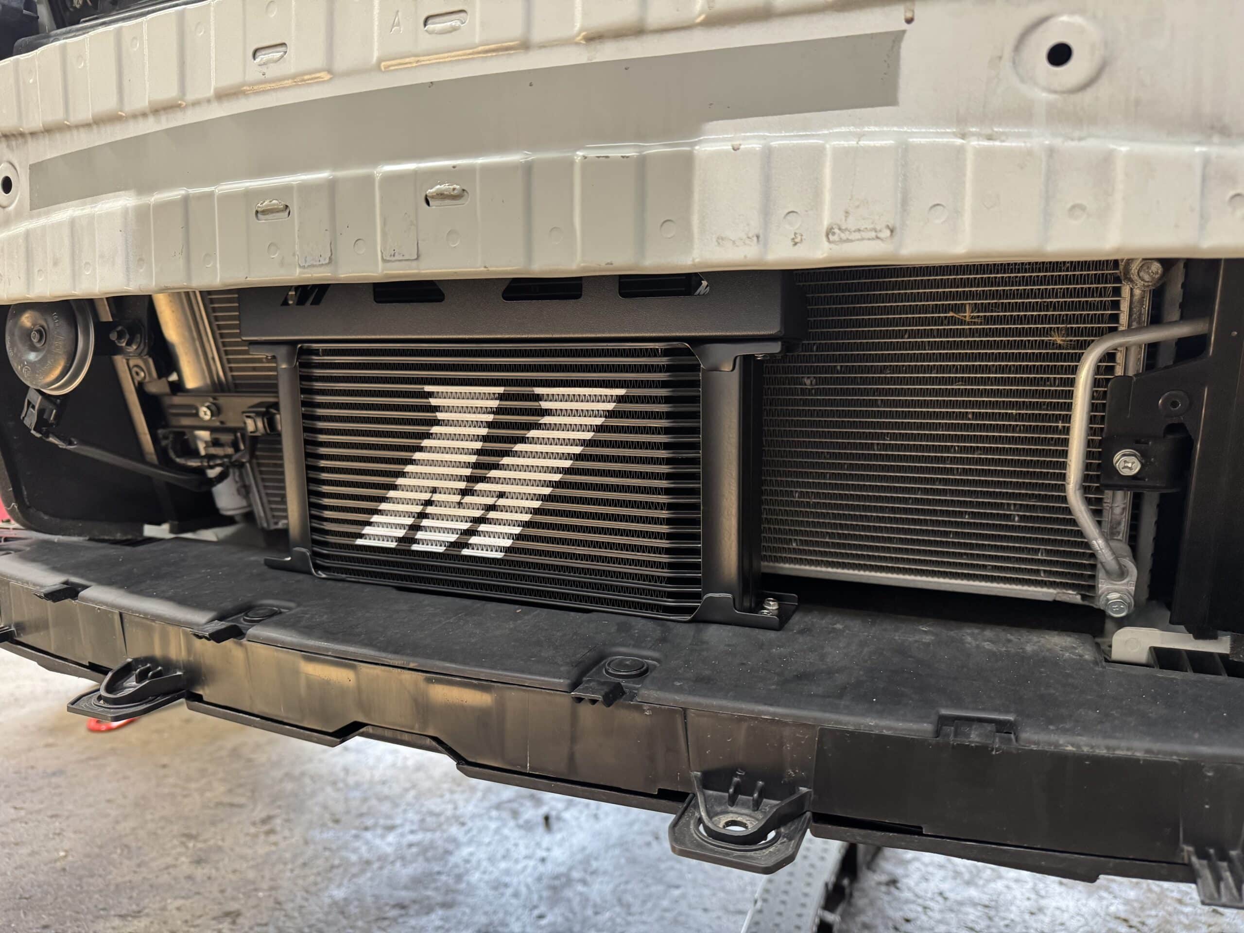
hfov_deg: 71.6
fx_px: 862
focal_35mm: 24
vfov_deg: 56.8
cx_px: 622
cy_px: 466
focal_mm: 6.76
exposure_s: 1/60
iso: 250
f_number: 1.78
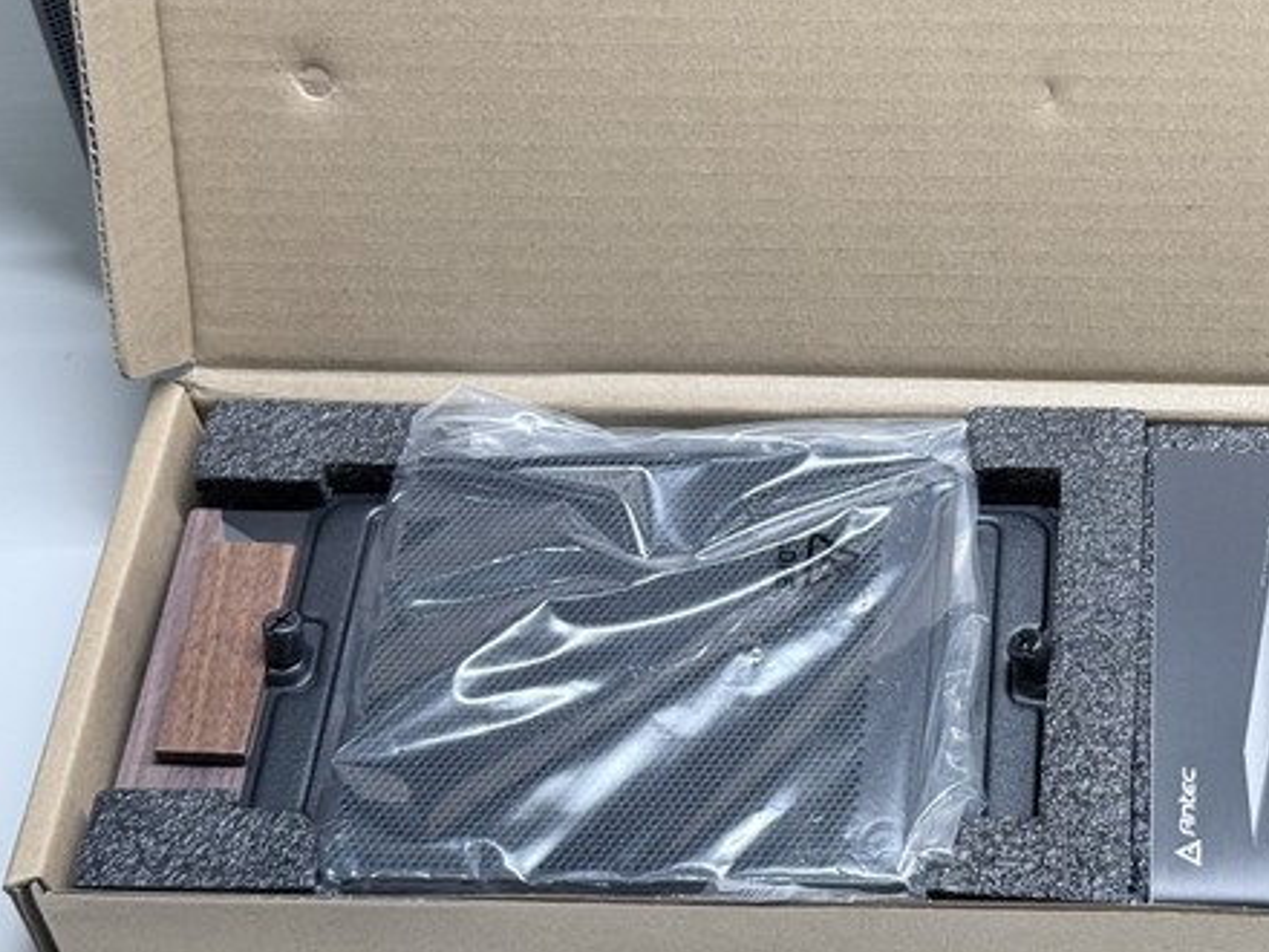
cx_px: 1073
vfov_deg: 17.4
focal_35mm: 85
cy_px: 388
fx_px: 3116
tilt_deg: -48.8
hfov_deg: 22.6
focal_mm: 6.76
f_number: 1.78
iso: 125
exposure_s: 1/60
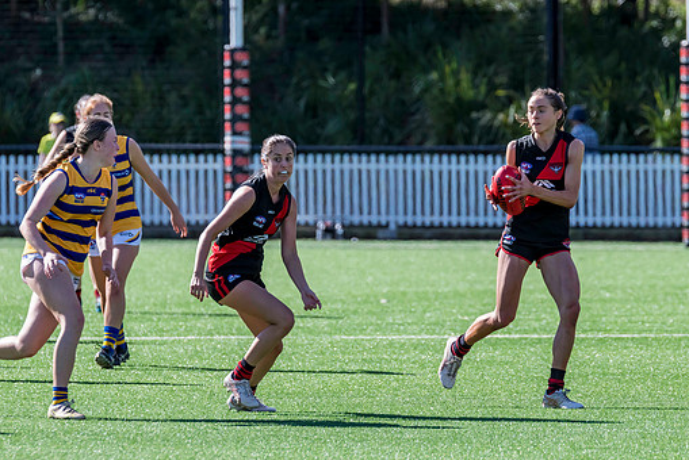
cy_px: 235
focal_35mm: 461
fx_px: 8828
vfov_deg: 3.0
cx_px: 343
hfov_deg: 4.5
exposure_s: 1/1600
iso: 800
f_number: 7.1
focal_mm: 380
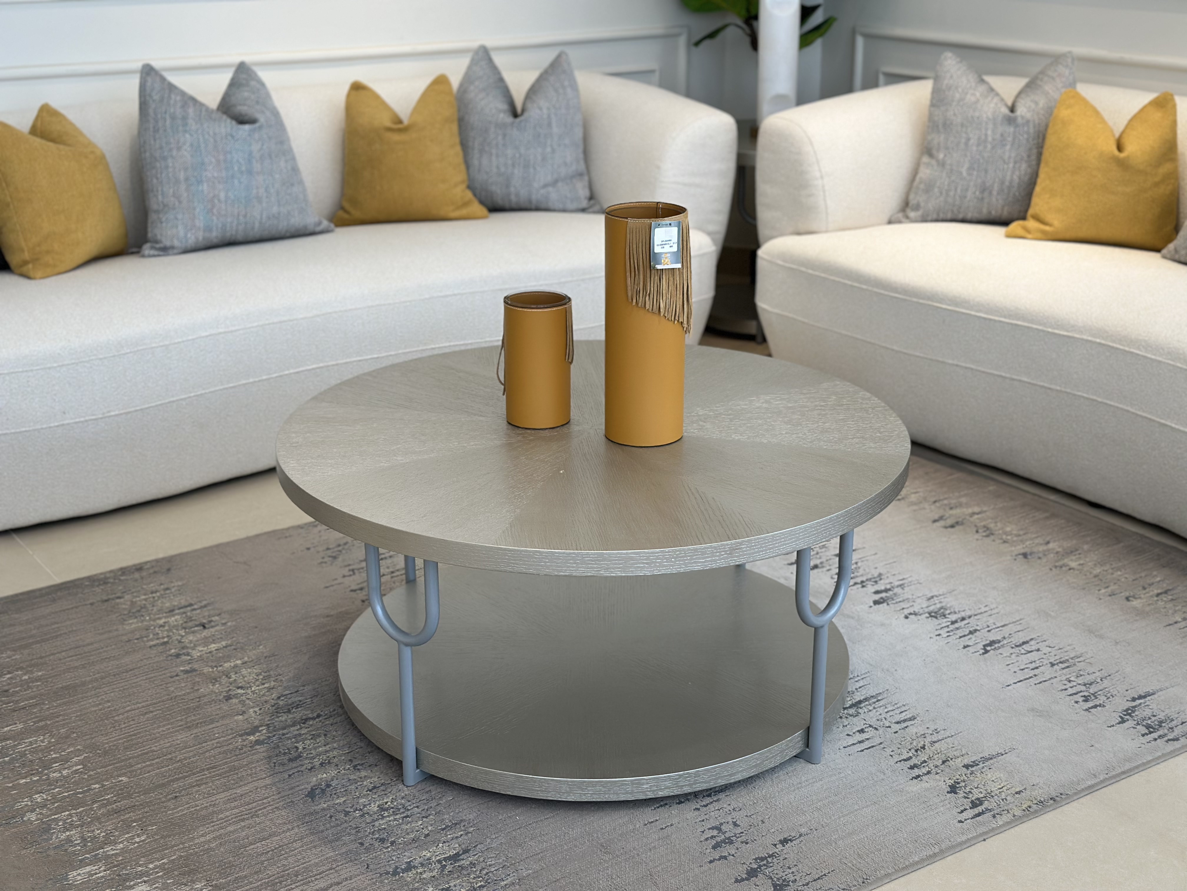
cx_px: 594
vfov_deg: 30.3
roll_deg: +0.5
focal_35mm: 48
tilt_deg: -19.7
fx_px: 1646
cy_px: 446
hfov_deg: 39.7
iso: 80
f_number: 1.78
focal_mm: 6.86
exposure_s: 1/501
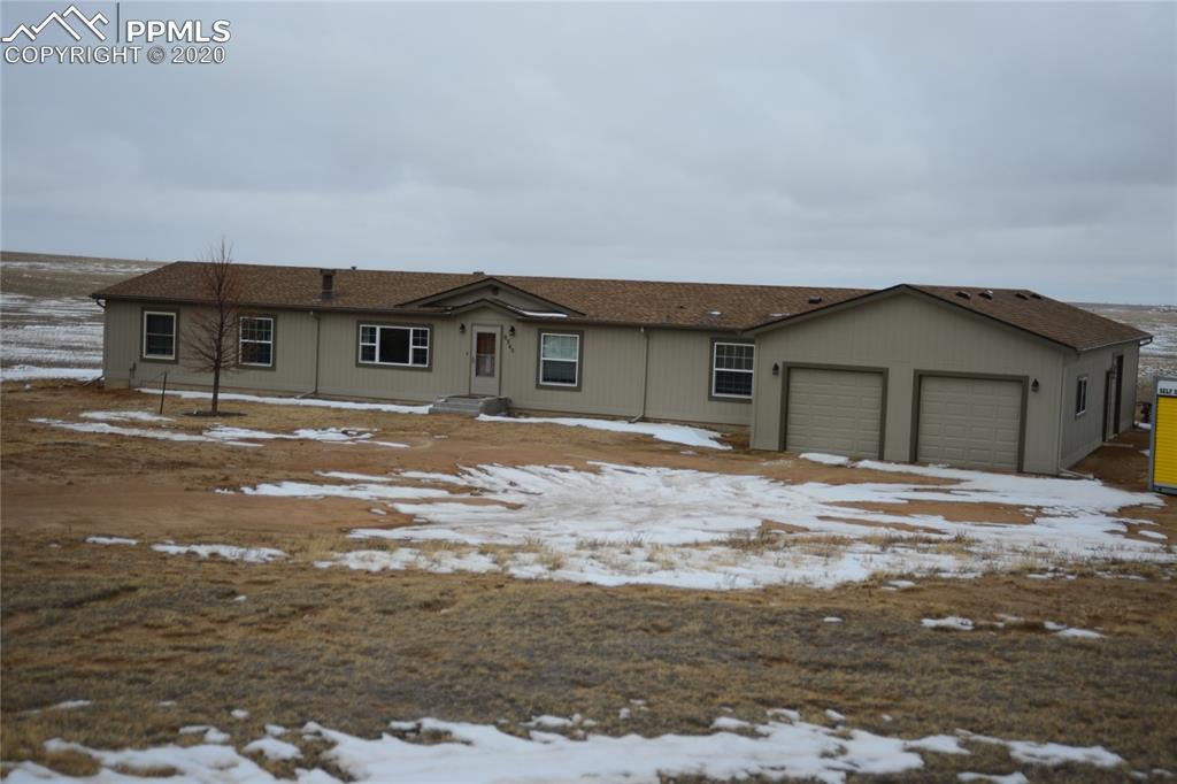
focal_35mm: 50
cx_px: 588
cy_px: 392
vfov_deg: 27.0
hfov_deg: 39.6
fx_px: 1634
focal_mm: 50
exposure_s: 1/400
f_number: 4.8
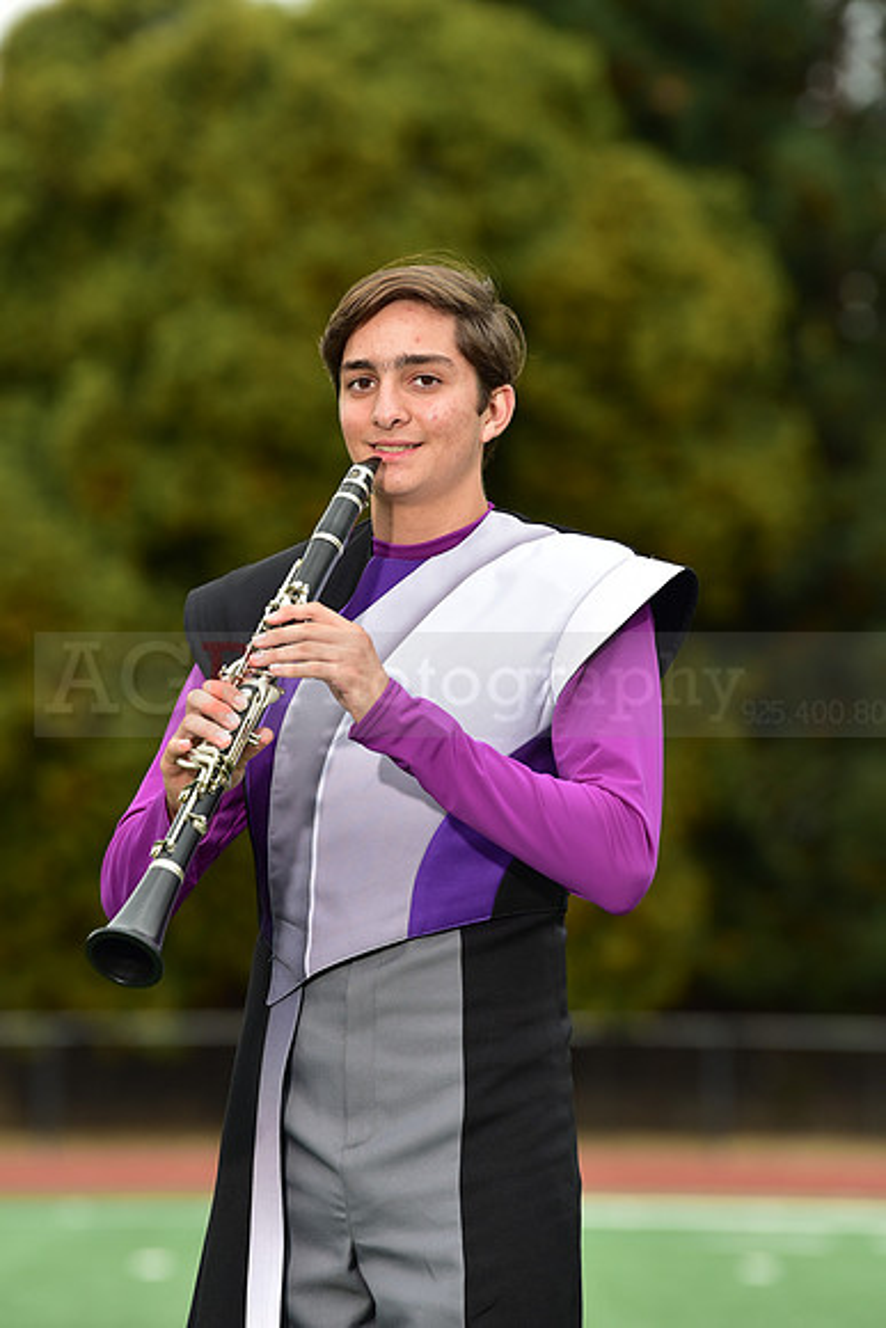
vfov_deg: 10.3
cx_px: 443
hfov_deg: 6.9
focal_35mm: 200
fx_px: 7378
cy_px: 664
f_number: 5
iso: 500
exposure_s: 1/250
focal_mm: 200
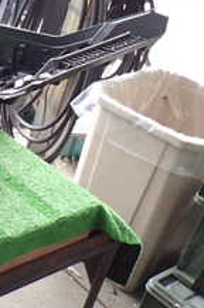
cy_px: 62
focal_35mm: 72
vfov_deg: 27.6
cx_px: -198
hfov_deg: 15.3
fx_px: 614
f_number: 2
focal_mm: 4.5
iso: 100
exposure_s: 1/60
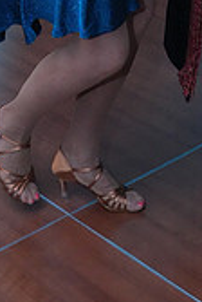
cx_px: 196
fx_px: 989
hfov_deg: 11.6
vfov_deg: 15.8
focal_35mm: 118
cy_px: -159
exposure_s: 1/200
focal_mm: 34
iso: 8000
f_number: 4.5
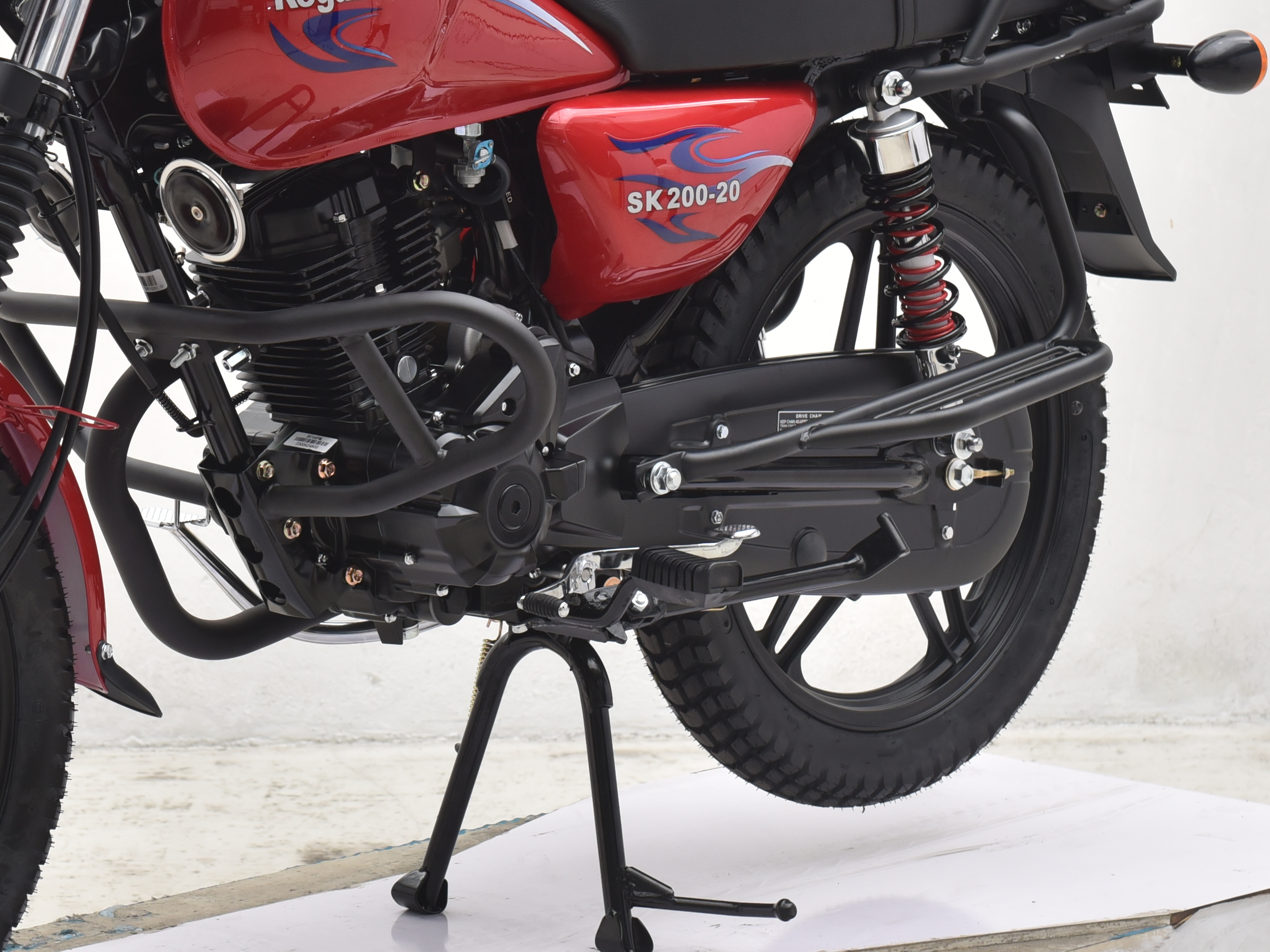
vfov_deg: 10.5
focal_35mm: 141
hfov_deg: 14.0
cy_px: 265
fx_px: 5173
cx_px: 411
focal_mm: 62
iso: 400
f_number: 5.6
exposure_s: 1/125
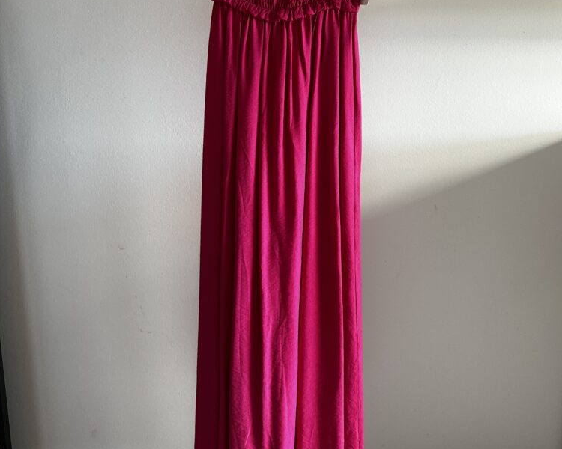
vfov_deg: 44.5
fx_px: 532
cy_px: 122
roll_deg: -0.5
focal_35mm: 32
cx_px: 280
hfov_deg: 55.7
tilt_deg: -9.6
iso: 160
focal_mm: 6.86
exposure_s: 1/50
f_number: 1.78
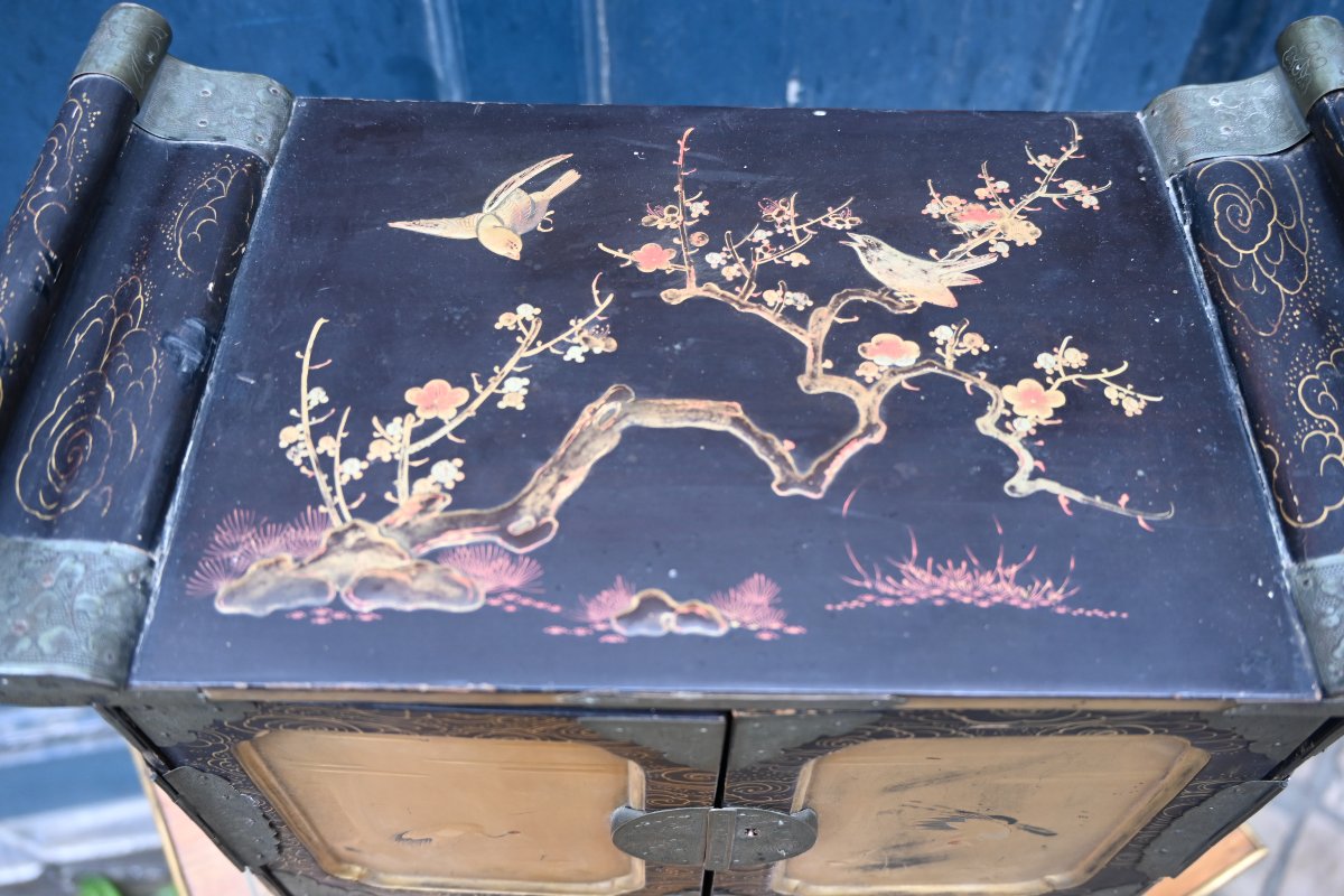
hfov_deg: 58.3
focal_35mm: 32
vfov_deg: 40.8
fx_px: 1204
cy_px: 448
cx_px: 672
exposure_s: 1/125
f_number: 3.5
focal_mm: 21.5
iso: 450
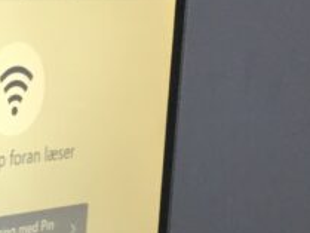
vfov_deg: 10.4
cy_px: 218
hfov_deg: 12.4
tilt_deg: -10.3
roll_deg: +0.6
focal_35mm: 142
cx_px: -289
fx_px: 1272
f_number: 2.2
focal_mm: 4.15
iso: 160
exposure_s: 1/33
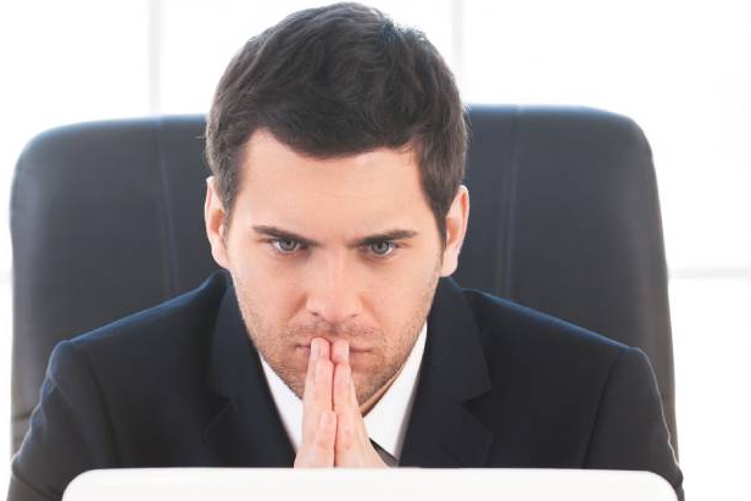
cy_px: 463
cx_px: 345
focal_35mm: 226
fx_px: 4715
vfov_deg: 6.1
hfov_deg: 9.1
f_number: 4
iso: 200
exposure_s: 1/100
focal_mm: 116
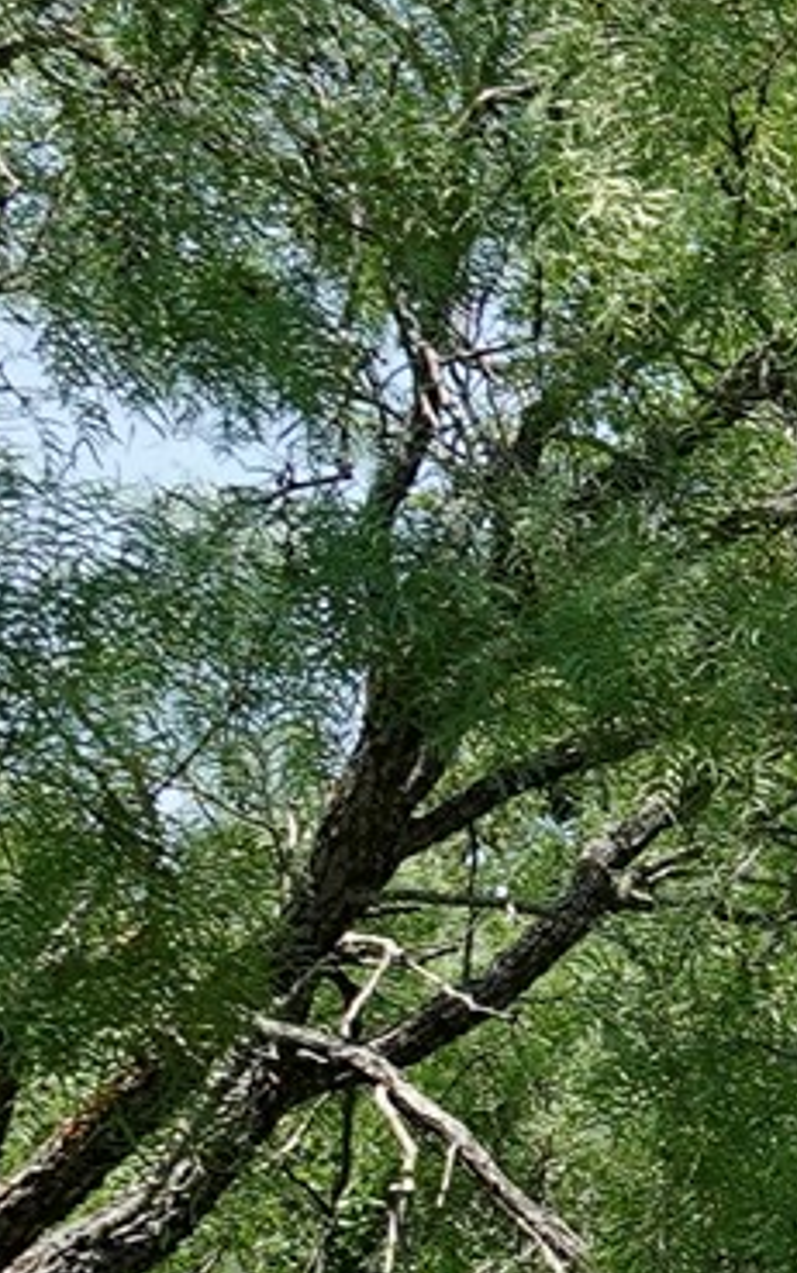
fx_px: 4999
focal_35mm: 144
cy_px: 1646
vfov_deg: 14.0
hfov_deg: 7.5
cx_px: 2764
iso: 100
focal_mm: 8.8
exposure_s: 1/400
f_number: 4
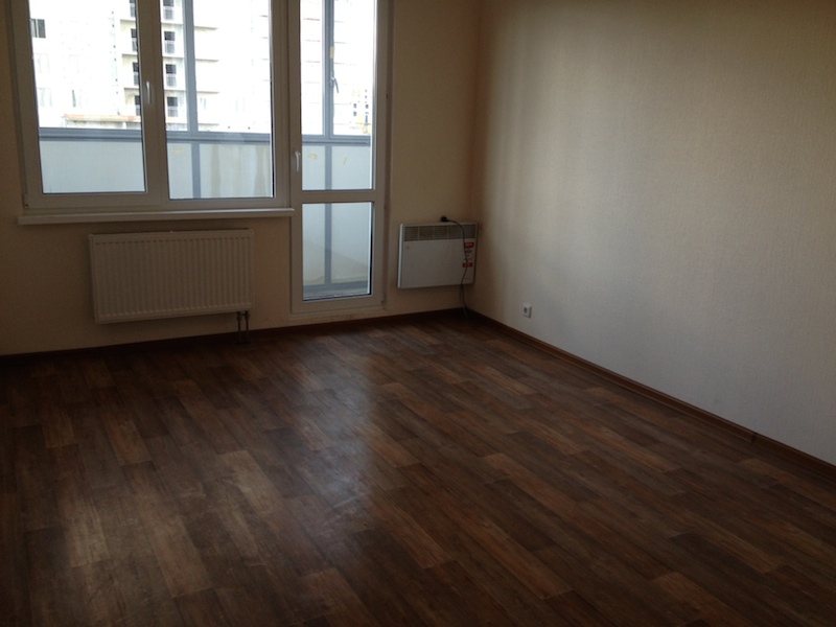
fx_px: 845
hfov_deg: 52.6
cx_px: 418
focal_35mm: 35
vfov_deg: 40.7
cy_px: 314
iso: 50
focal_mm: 4.28
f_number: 2.4
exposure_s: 1/40
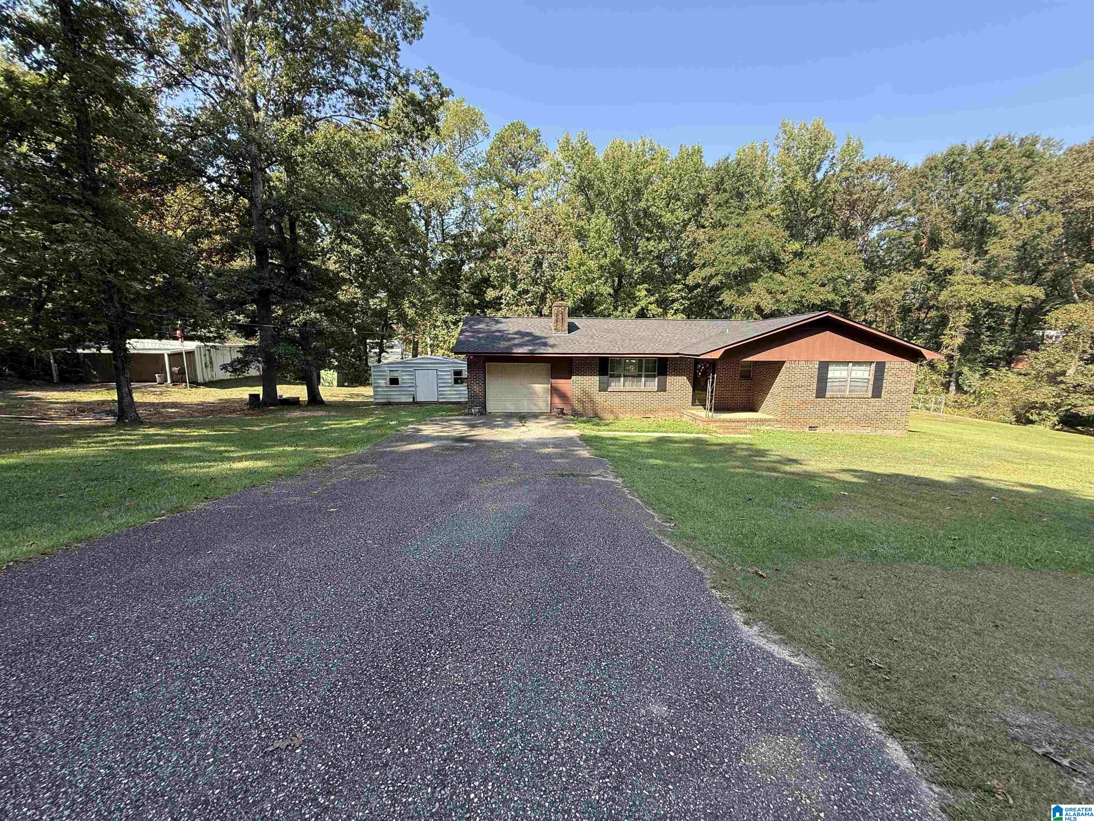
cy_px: 410
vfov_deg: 85.7
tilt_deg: -8.0
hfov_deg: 102.1
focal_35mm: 14
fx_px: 442
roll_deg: -0.2
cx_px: 547
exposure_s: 1/359
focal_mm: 2.22
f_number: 2.2
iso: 50
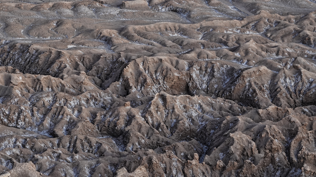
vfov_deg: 7.0
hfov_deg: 12.4
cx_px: 149
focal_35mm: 173
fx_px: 1450
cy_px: 83
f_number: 4
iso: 320
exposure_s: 1/250
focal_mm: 54.57
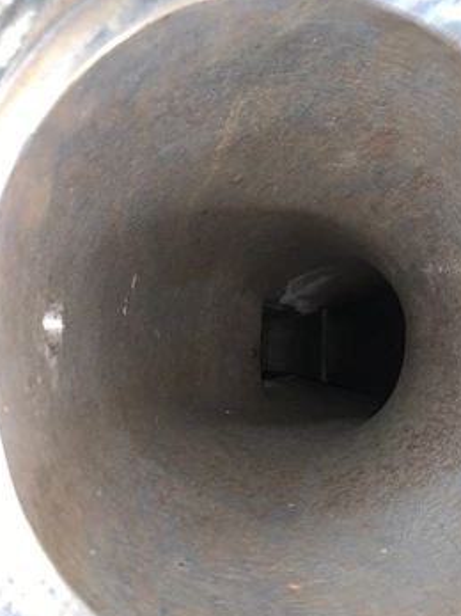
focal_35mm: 30
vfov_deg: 59.9
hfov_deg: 46.7
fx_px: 533
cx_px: 254
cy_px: 330
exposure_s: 1/4
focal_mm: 4.25
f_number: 1.8
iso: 32
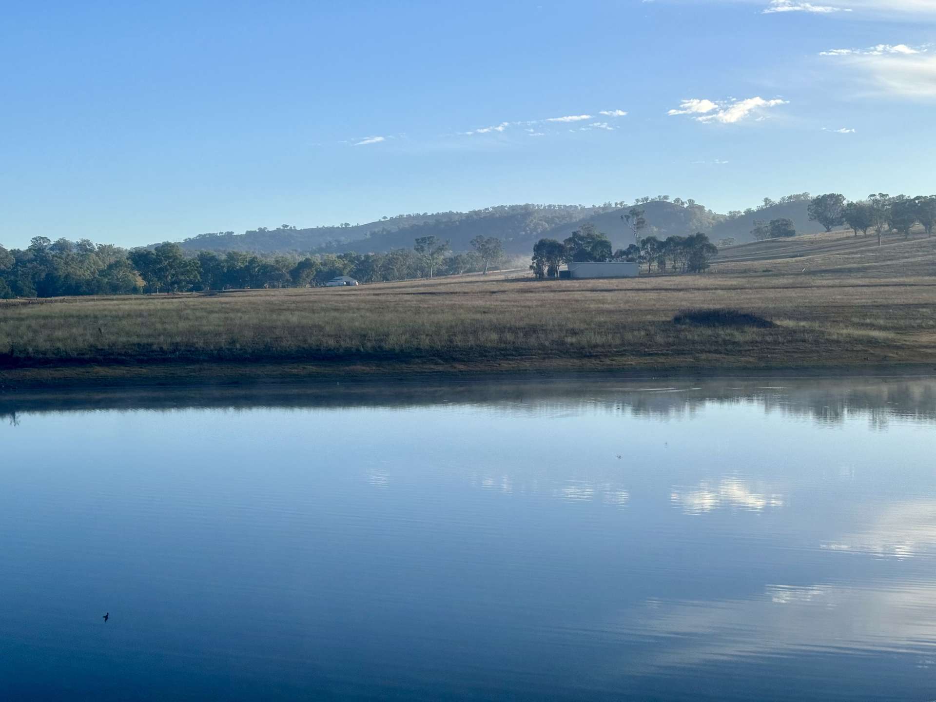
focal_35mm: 48
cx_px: 468
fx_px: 1298
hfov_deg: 39.7
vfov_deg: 30.3
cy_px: 351
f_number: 1.78
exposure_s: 1/2833
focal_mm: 6.76
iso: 64
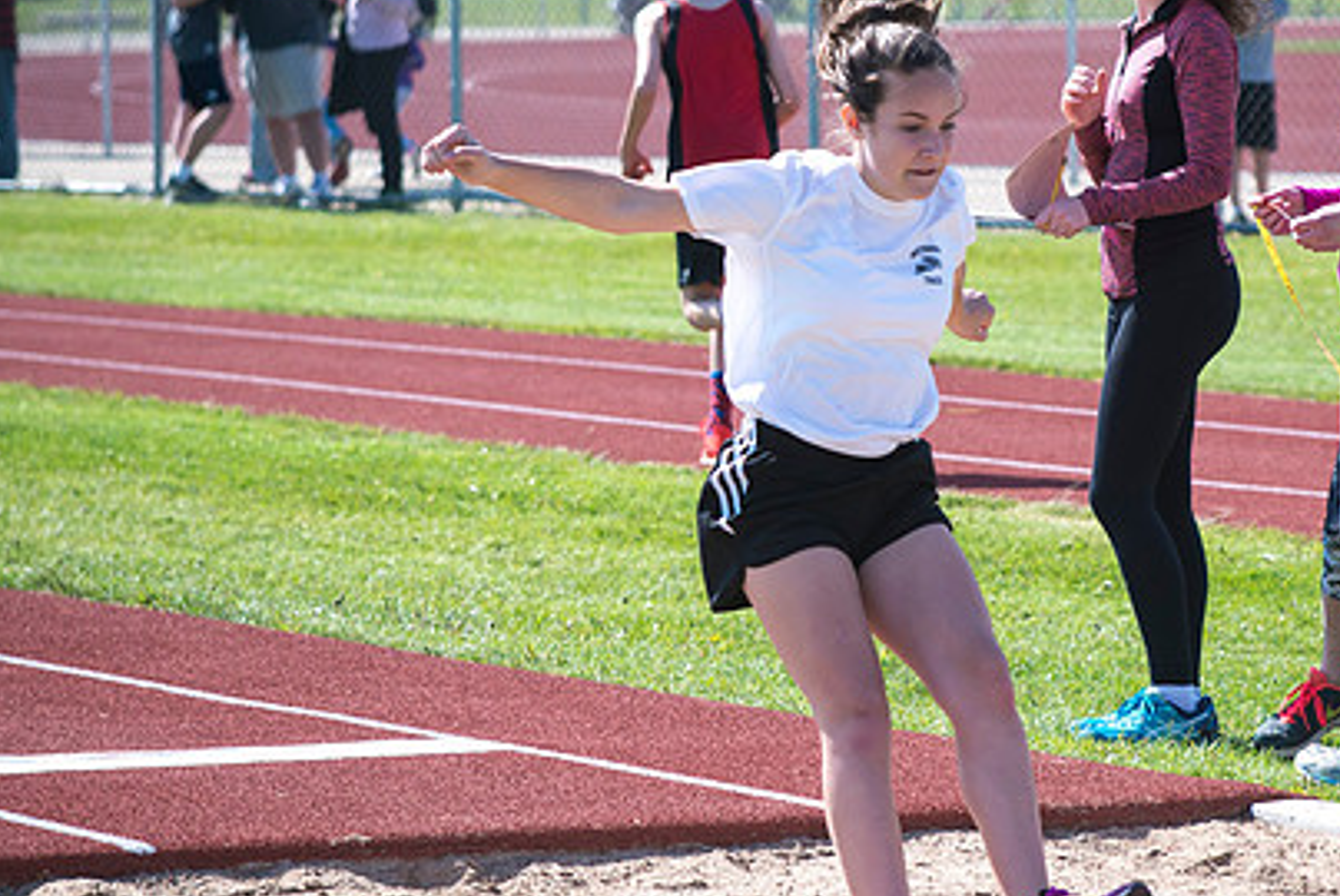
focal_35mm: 244
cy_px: 330
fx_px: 9088
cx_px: 866
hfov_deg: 8.4
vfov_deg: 5.6
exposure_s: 1/3200
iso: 1000
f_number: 6.3
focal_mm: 170
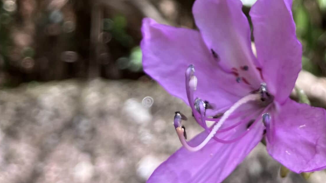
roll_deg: +0.5
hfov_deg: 28.9
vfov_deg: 16.5
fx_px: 605
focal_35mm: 70
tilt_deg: +4.0
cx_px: 296
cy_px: -38
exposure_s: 1/271
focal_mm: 3.99
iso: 32
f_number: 1.8
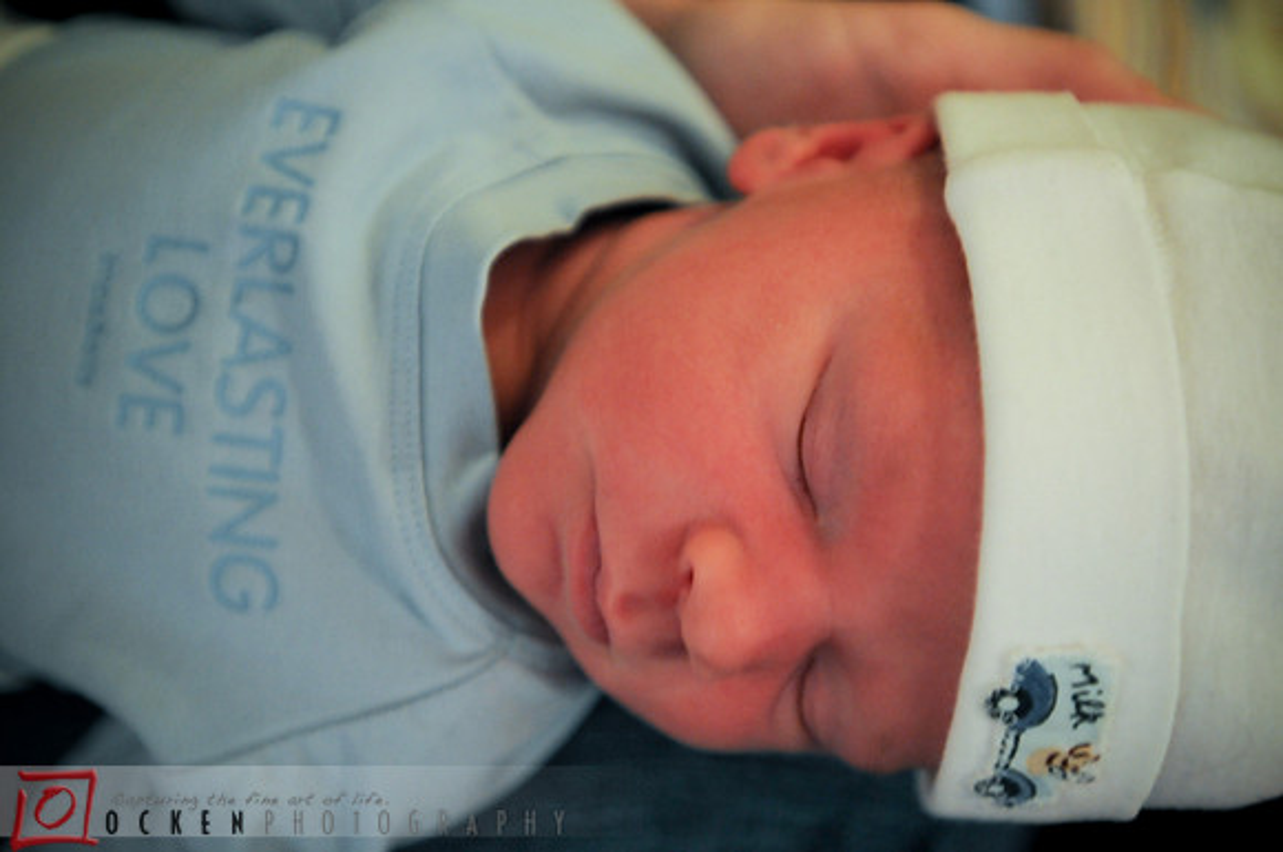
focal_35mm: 48
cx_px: 642
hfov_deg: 41.2
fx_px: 1708
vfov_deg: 28.0
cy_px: 426
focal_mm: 32
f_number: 2.8
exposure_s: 1/13
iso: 800
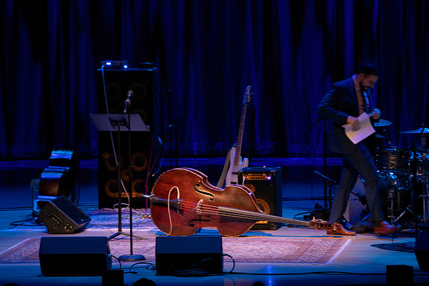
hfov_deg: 7.0
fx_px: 3504
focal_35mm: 294
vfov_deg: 4.7
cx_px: 214
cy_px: 143
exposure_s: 1/125
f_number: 5.6
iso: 2000
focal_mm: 294
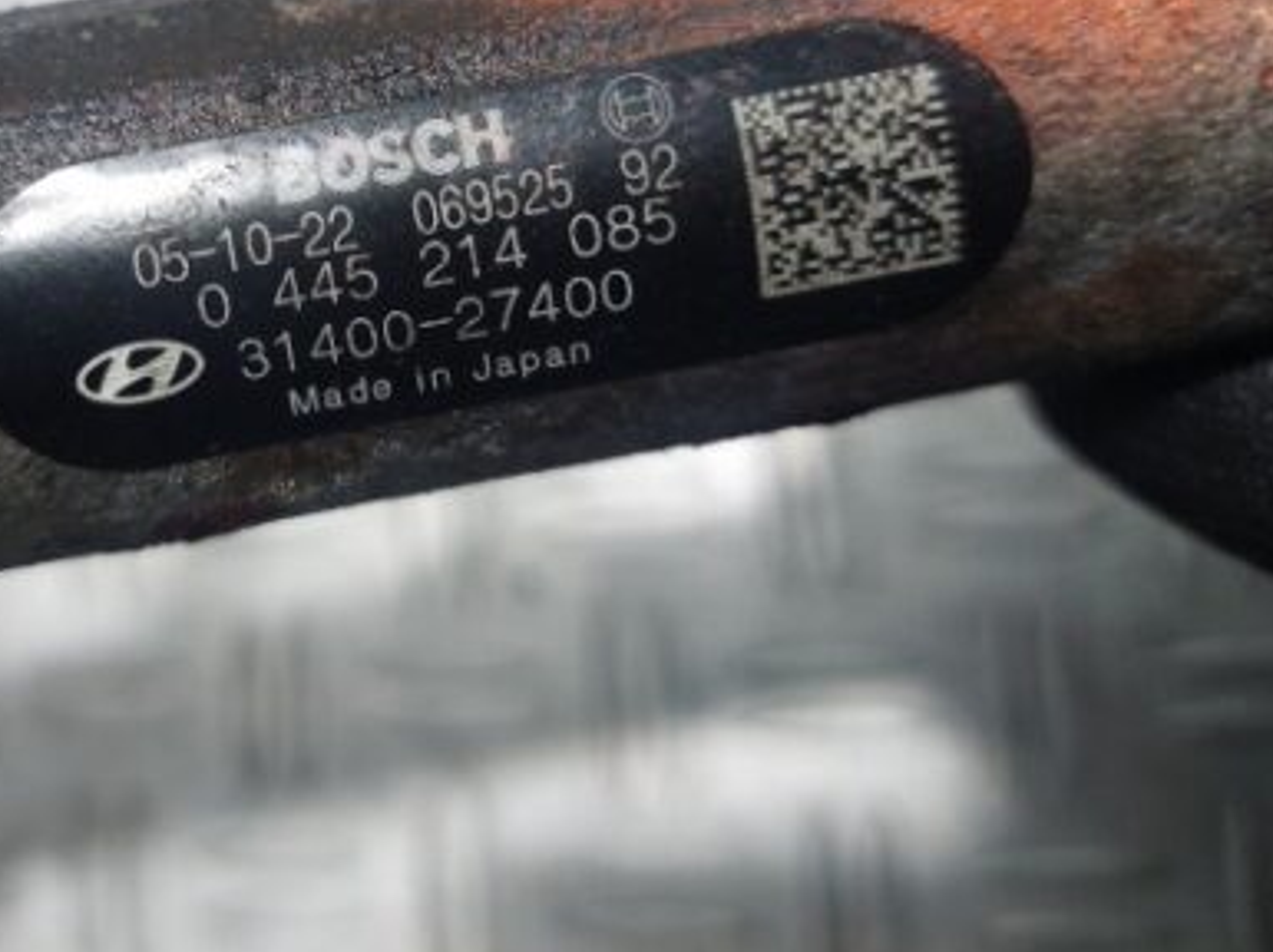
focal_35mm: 39
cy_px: 221
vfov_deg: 35.8
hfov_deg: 46.4
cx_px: 334
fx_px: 1433
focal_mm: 5.23
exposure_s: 1/100
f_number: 1.8
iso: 160
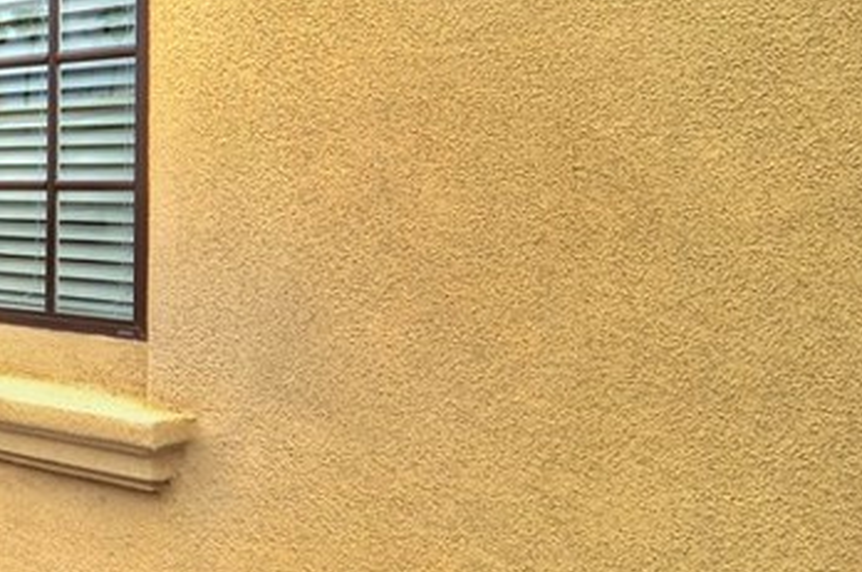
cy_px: 215
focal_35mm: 53
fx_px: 1267
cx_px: -381
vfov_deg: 25.4
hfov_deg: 27.7
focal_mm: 12
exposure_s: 1/320
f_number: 7.1
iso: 125
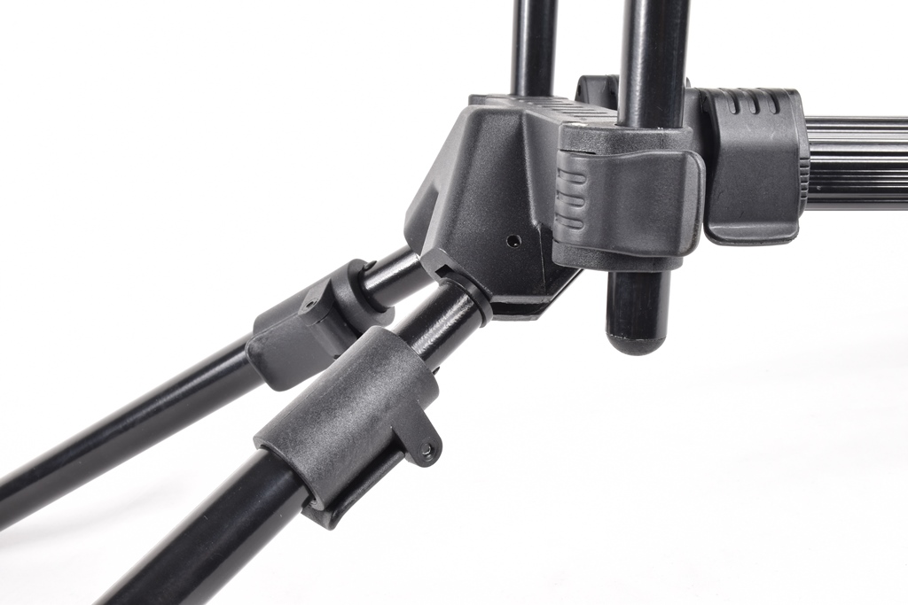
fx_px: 1211
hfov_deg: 41.1
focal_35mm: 48
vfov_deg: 28.1
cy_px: 302
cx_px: 454
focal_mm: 32
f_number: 20
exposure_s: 1/2
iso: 100
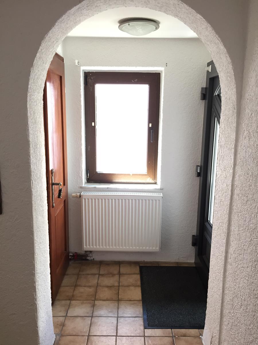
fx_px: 288
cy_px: 172
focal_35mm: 29
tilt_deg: -12.6
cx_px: 129
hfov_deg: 48.2
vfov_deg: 61.7
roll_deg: -0.3
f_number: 2.2
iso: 100
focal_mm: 4.15
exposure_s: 1/33
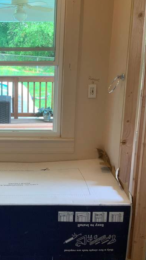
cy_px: 119
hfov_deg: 24.7
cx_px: 17
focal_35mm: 47
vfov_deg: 43.7
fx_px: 323
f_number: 1.8
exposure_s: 1/60
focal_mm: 3
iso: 64
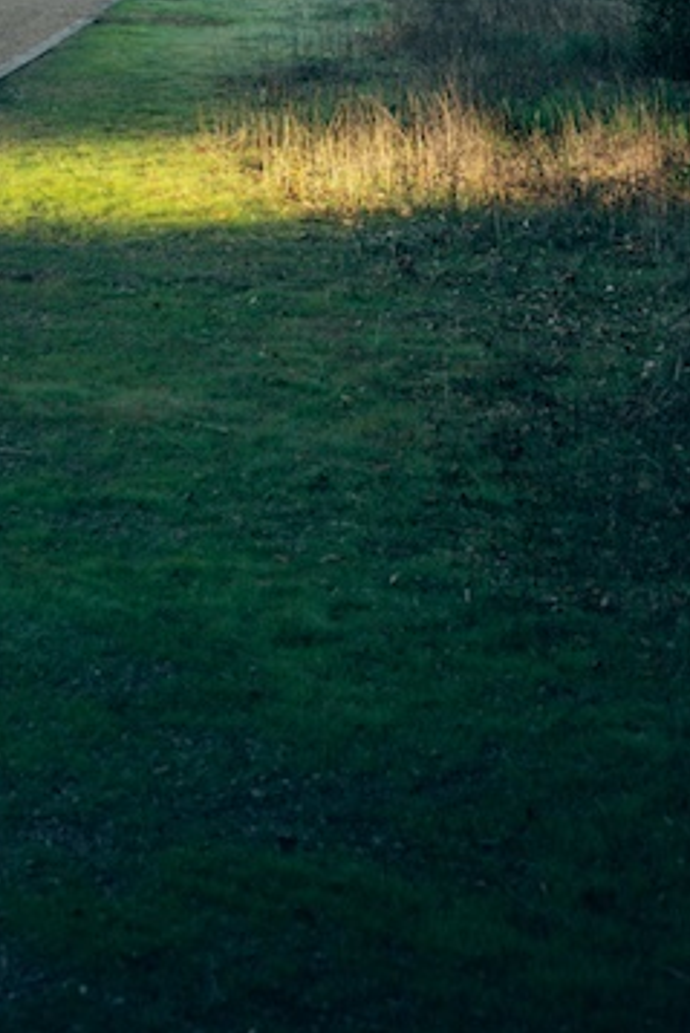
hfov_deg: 10.9
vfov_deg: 15.0
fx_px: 3561
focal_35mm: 124
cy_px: -638
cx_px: -118
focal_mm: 37
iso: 200
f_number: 5.6
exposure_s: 1/200
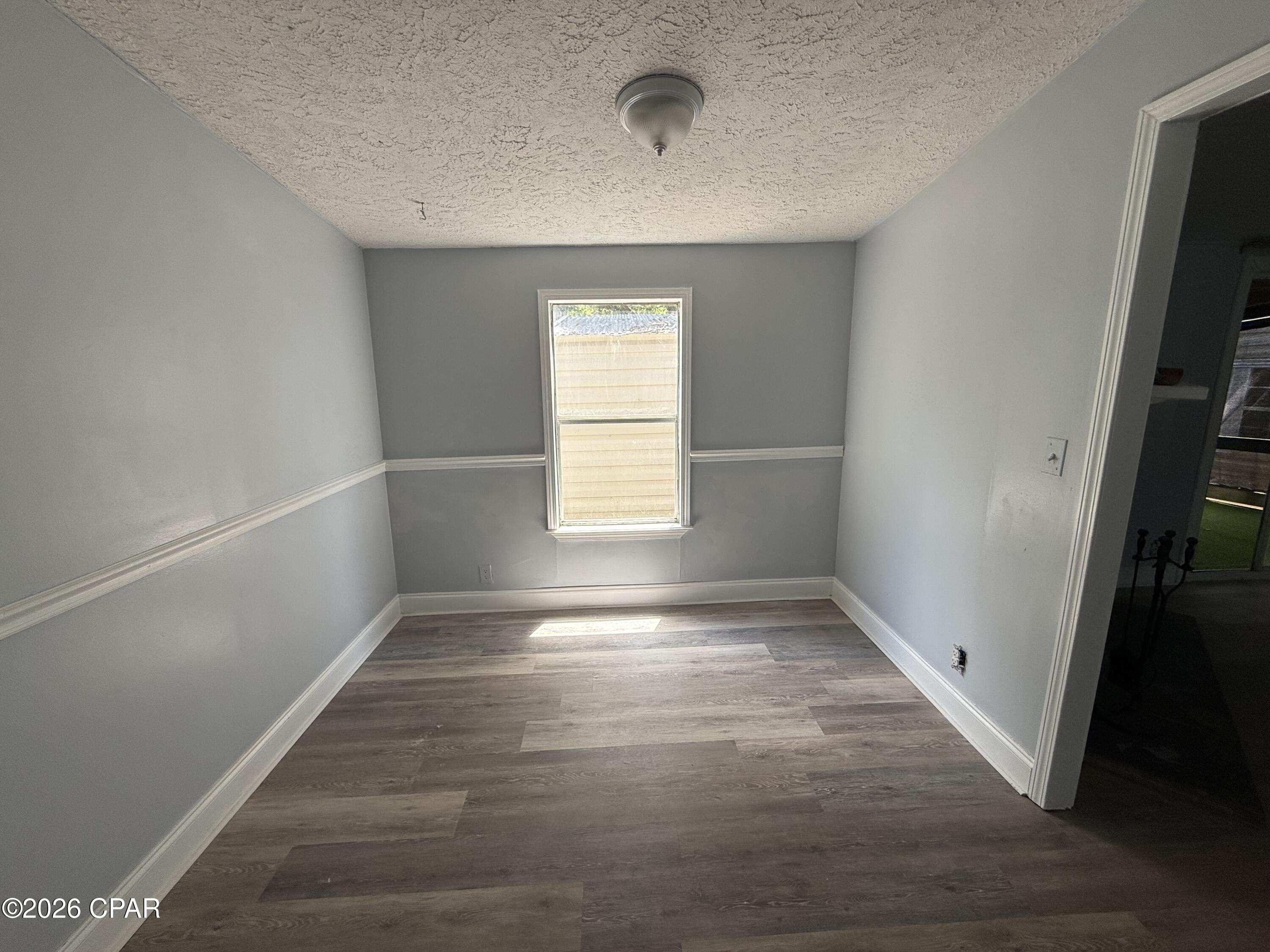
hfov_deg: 102.1
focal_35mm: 14
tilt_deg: -10.7
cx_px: 635
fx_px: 514
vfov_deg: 85.7
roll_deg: +0.7
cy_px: 476
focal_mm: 2.22
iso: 64
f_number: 2.2
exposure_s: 1/184
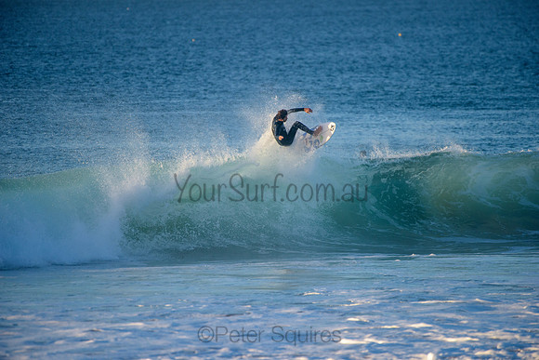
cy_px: 180
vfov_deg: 2.8
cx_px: 270
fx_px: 7488
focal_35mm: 500
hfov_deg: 4.1
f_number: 5.6
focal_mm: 500
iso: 720
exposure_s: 1/2000
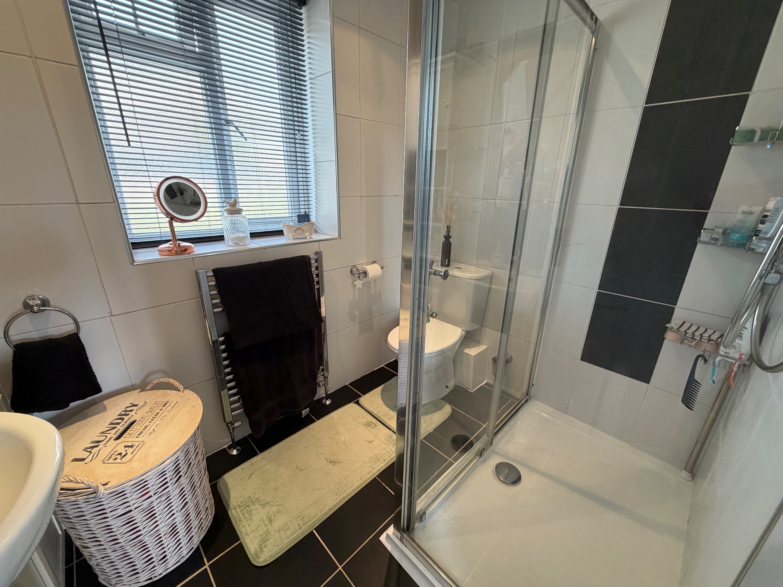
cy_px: 294
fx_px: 317
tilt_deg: -18.5
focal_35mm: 14
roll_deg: -0.9
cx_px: 392
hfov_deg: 102.1
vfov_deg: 85.7
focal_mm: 2.22
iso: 200
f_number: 2.2
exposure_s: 1/50
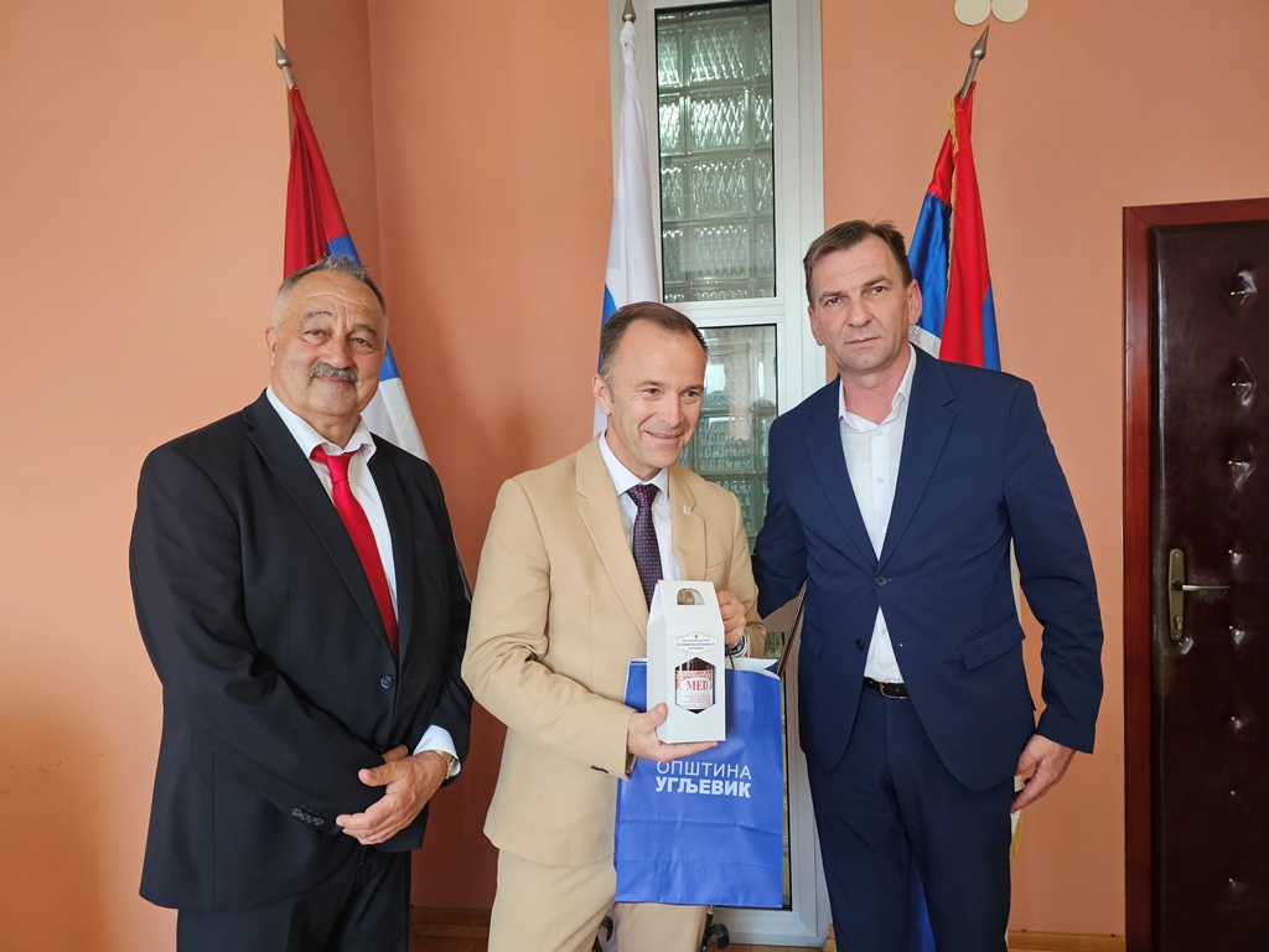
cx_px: 634
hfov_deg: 73.9
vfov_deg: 58.9
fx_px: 843
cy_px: 476
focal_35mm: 23
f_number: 1.7
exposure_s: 1/100
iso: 200
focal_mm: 6.3
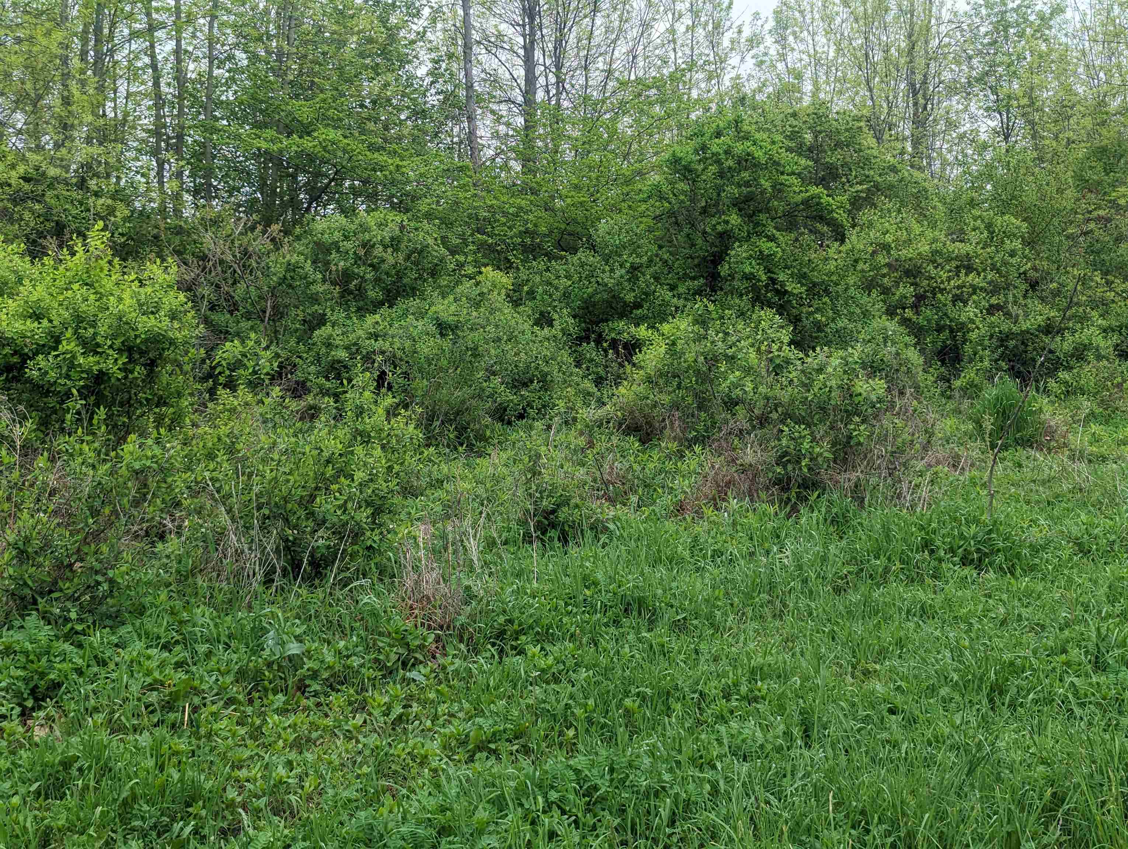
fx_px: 1566
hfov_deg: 39.6
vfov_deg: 30.3
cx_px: 564
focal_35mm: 48
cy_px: 424
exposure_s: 1/293
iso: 49
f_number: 1.85
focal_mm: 6.81
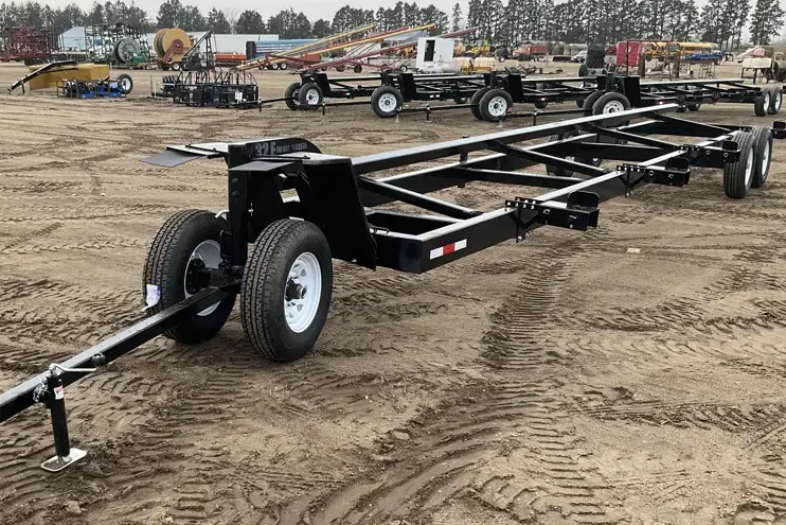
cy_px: 298
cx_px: 296
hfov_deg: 49.1
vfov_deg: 34.2
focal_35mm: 39
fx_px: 852
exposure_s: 1/495
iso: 25
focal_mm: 3
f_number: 1.8
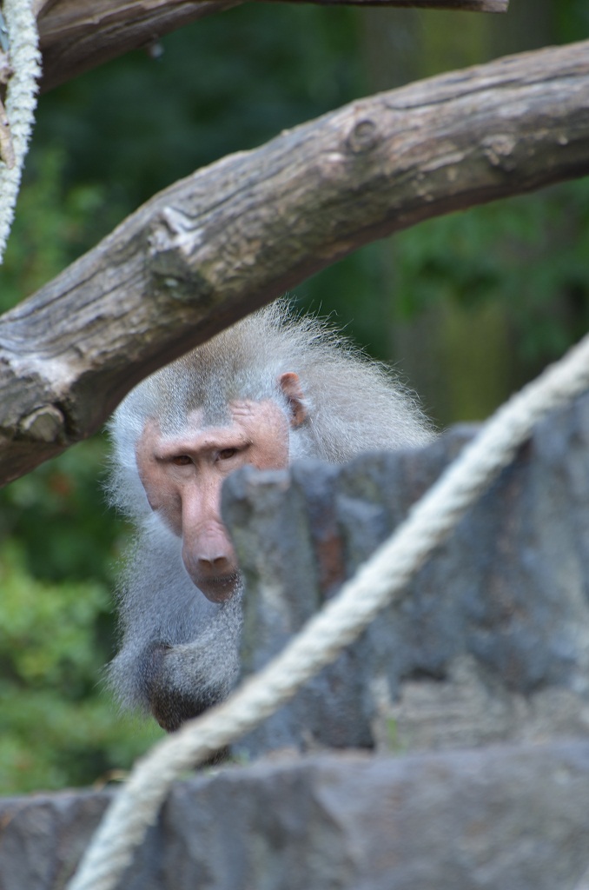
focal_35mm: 345
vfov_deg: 6.0
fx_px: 8507
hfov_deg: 4.0
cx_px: 294
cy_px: 445
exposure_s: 1/13
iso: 100
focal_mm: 230
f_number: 5.3
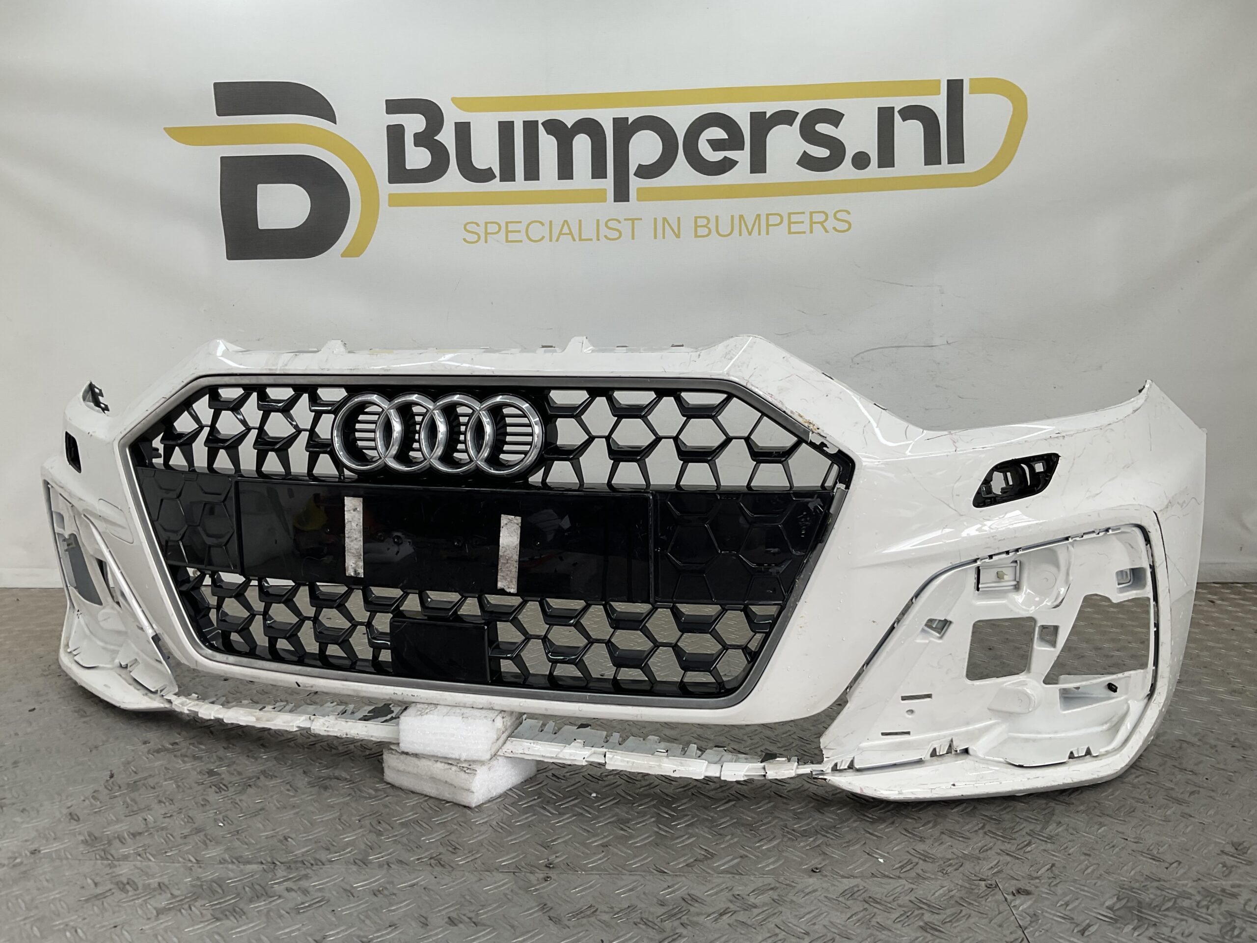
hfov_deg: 61.7
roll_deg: -0.1
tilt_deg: -6.7
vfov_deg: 48.2
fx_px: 1053
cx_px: 628
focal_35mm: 29
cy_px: 472
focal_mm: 3
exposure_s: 1/197
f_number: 1.8
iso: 16
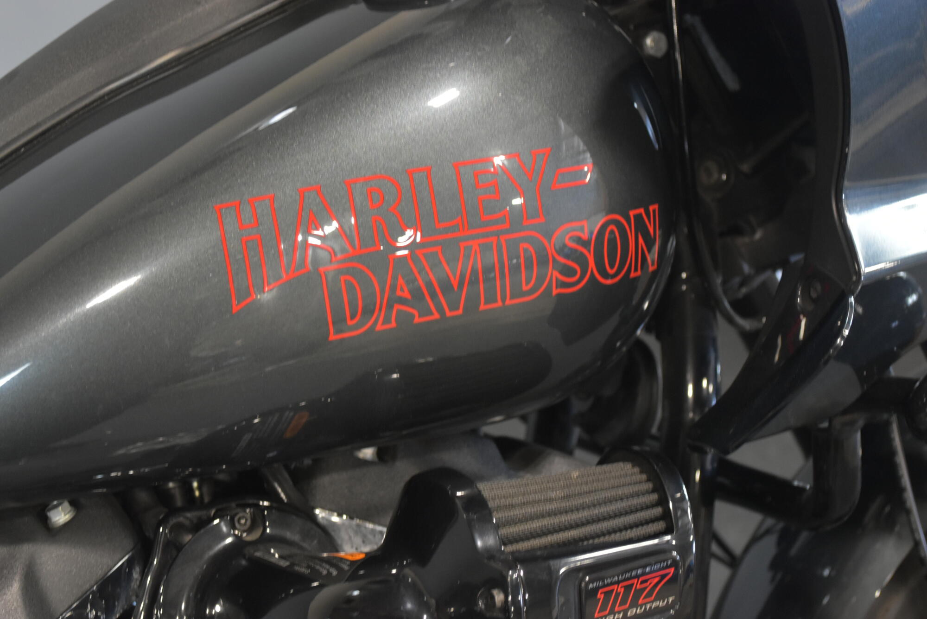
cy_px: 310
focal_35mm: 63
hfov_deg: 31.9
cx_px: 464
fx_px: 1623
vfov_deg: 21.6
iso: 1600
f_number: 5.3
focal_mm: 42
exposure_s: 1/13
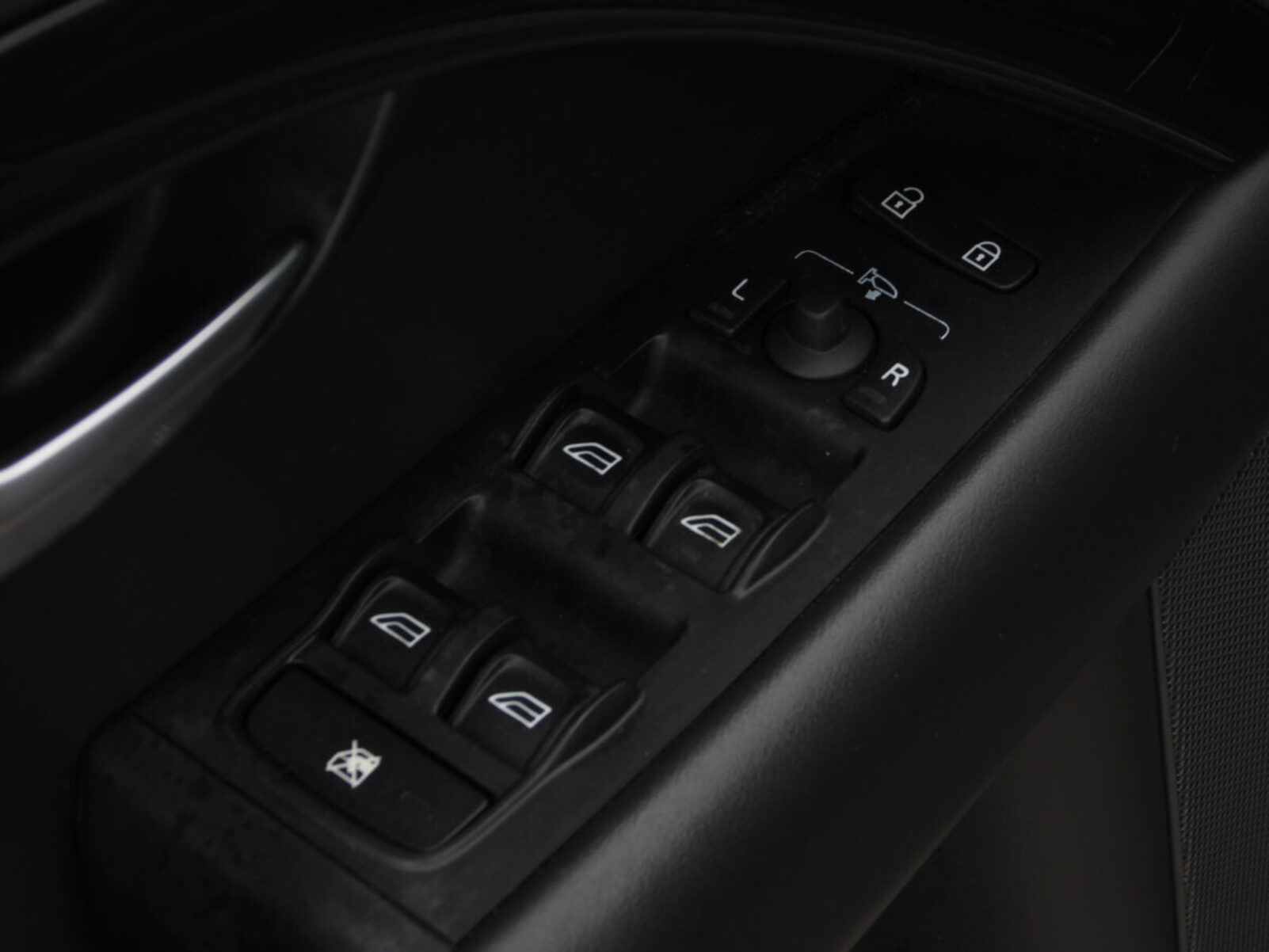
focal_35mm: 91
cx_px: 634
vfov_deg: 16.2
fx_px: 3337
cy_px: 476
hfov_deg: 21.5
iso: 100
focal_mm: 16.3
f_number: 3.5
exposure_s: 1/100
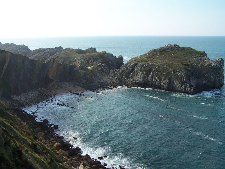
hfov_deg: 49.0
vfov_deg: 37.7
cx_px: 112
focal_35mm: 38
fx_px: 247
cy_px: 84
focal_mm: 6.3
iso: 80
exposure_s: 1/500
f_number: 4
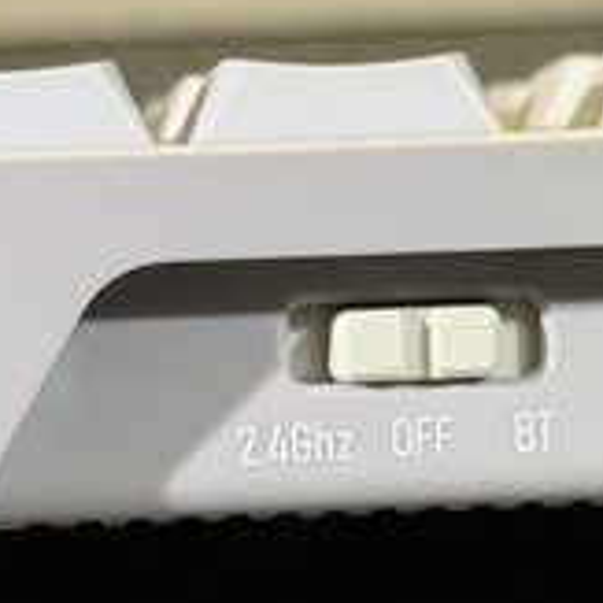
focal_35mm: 203
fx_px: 4001
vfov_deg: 8.6
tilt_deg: -14.6
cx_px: 211
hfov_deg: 8.6
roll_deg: +1.6
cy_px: 527
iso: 125
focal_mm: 6.76
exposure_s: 1/60
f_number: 1.78
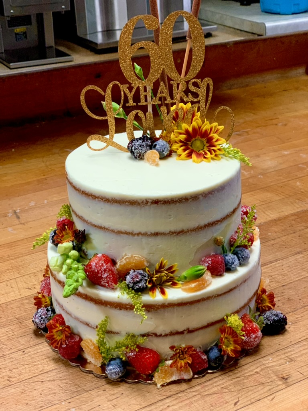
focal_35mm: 52
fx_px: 617
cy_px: 206
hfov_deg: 28.0
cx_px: 154
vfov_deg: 36.8
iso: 250
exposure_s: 1/60
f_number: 2.4
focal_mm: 6
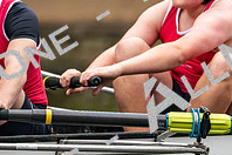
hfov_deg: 1.8
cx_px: 43
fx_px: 7552
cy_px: 22
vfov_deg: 1.2
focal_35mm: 1172
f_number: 4.5
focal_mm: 400
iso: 2500
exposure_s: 1/2000
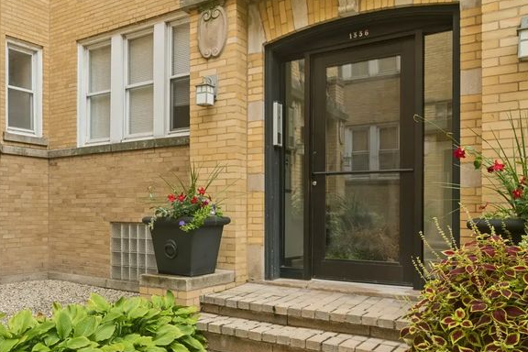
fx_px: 469
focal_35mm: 32
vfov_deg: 40.9
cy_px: 213
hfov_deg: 57.1
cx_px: 164
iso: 200
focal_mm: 12
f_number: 8
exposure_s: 1/60
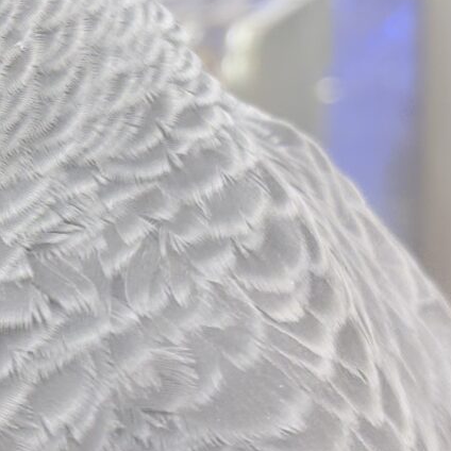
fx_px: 1916
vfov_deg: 13.4
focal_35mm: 130
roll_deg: +2.6
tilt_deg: -6.6
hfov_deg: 12.9
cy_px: 133
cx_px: -146
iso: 50
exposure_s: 1/100
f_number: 1.6
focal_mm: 5.96
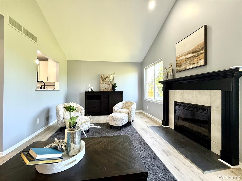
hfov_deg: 102.1
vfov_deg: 85.7
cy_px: 90
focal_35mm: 14
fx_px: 98
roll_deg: -0.2
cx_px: 121
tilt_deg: +0.3
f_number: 2.2
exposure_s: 1/120
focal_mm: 2.22
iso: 160
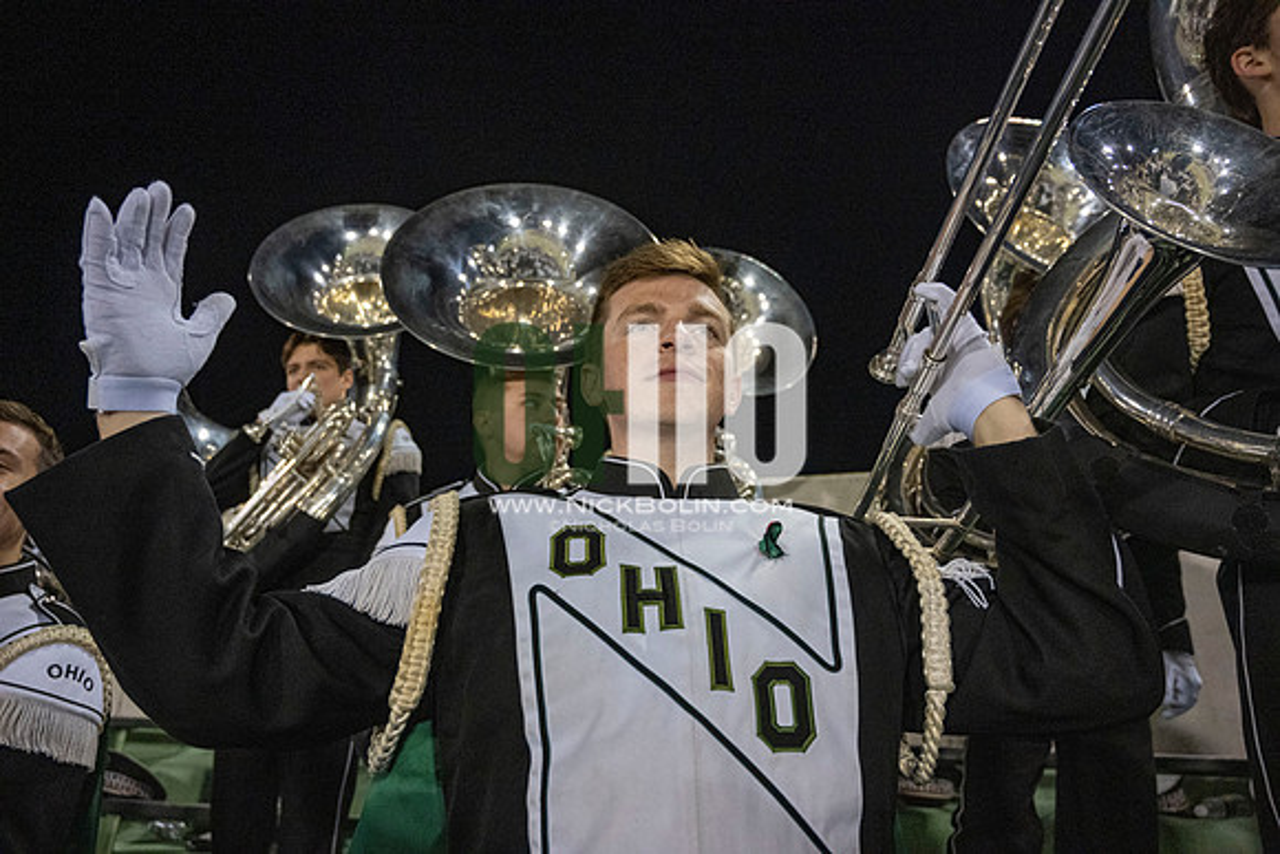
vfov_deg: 53.2
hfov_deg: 73.7
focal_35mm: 24
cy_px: 427
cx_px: 640
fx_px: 853
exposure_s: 1/500
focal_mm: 24
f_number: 4
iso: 3200
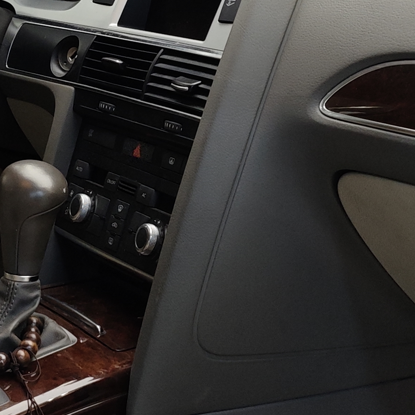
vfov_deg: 17.9
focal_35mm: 95
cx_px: 149
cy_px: 23
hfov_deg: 18.3
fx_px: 1289
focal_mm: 8.7
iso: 1000
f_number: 1.9
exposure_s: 1/180
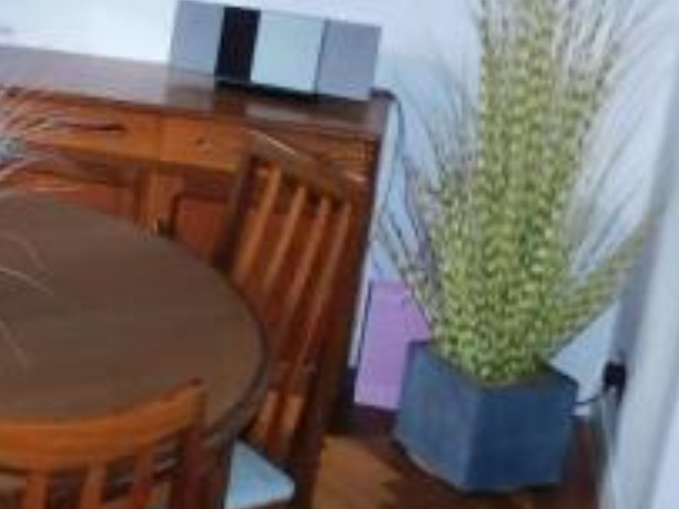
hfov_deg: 24.7
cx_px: -256
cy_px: 142
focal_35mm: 66
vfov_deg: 22.1
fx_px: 1294
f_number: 3
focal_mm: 4
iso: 200
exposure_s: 1/30
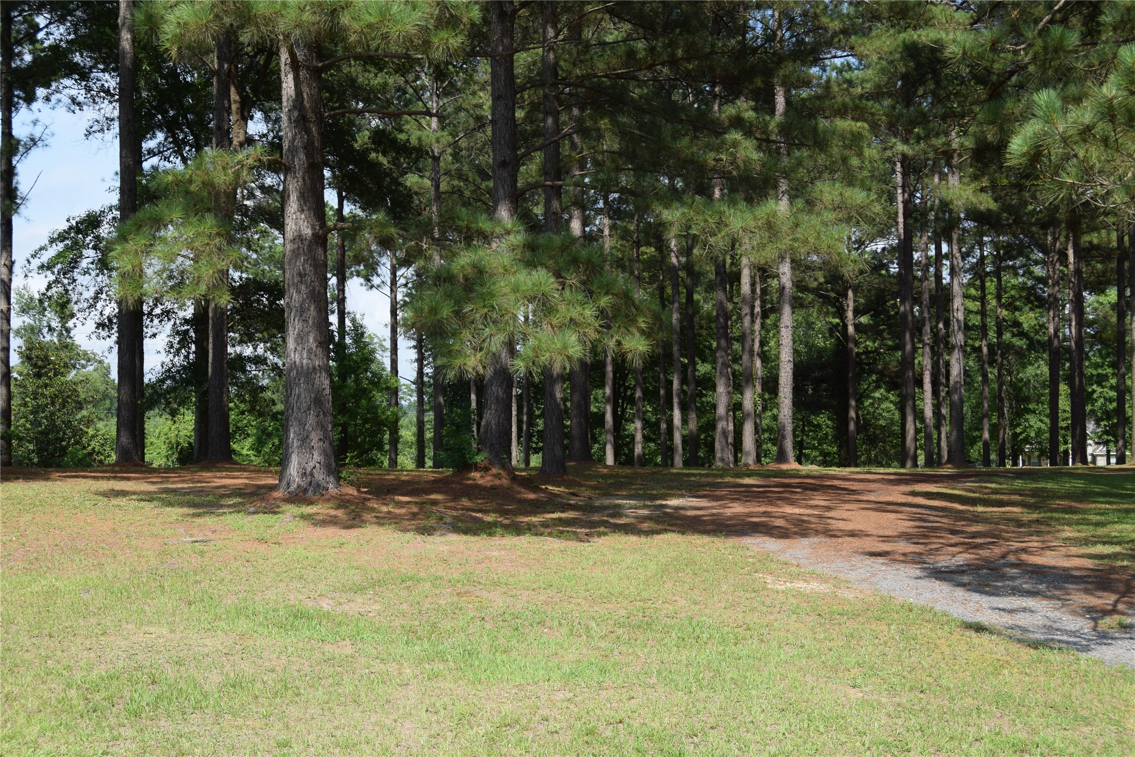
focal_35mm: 45
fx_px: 1419
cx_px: 568
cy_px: 378
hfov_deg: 43.6
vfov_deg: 29.9
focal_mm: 30
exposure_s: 1/320
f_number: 9
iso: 200
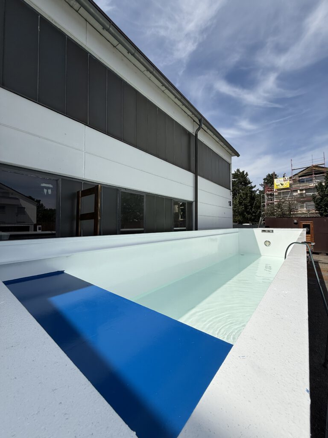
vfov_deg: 102.1
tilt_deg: +2.0
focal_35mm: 14
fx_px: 177
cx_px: 164
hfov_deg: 85.7
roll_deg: -0.9
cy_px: 219
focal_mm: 2.22
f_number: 2.2
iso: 50
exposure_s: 1/4425
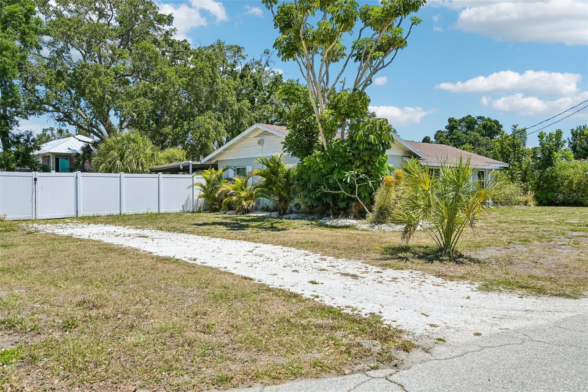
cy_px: 196
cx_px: 294
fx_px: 465
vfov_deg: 45.7
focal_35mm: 28
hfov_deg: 64.6
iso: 400
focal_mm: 28.5
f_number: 8
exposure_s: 1/1250
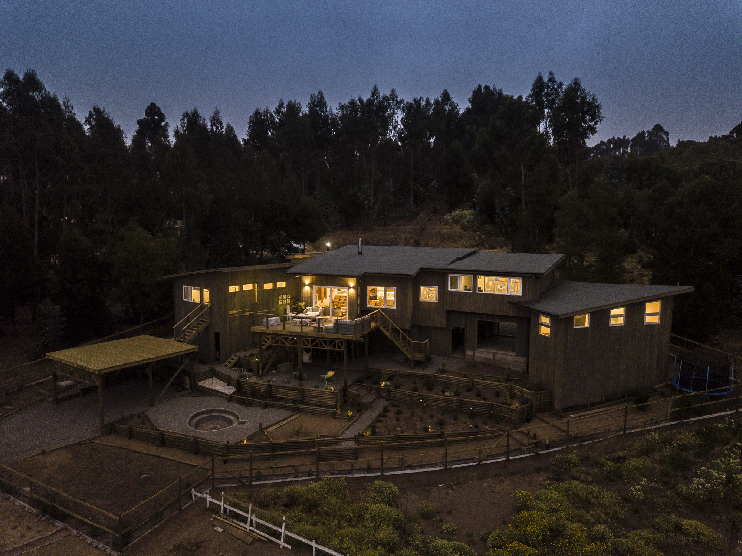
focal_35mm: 26
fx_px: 557
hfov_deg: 67.3
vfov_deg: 53.0
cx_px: 371
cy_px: 278
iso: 400
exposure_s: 1/13
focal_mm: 4.73
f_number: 2.2
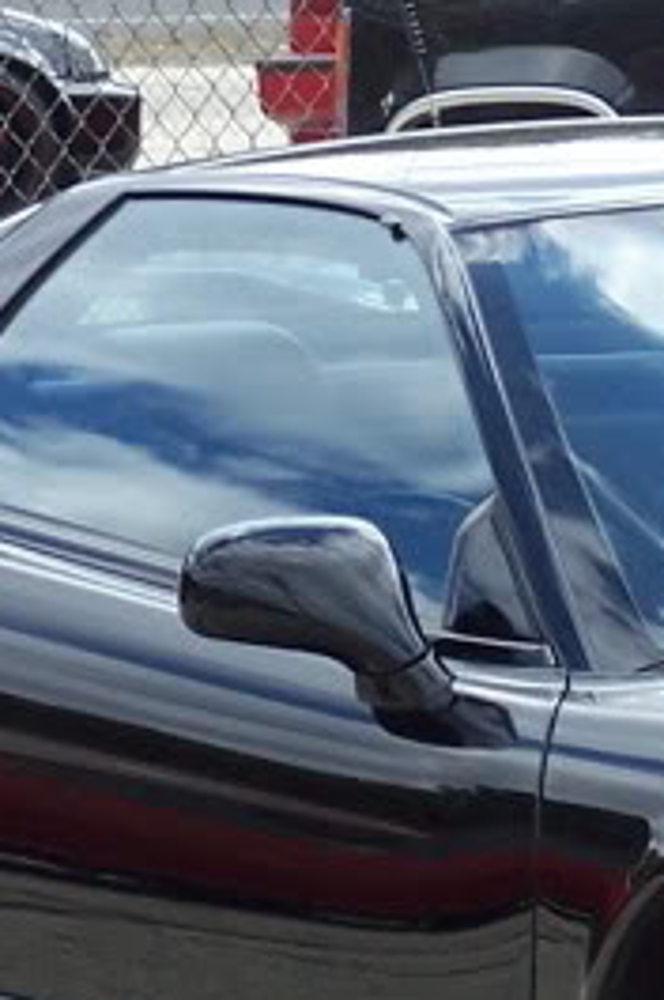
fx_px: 13064
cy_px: 596
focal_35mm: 471
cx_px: 962
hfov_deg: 2.9
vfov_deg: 4.4
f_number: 3.2
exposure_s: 1/350
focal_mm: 19.4
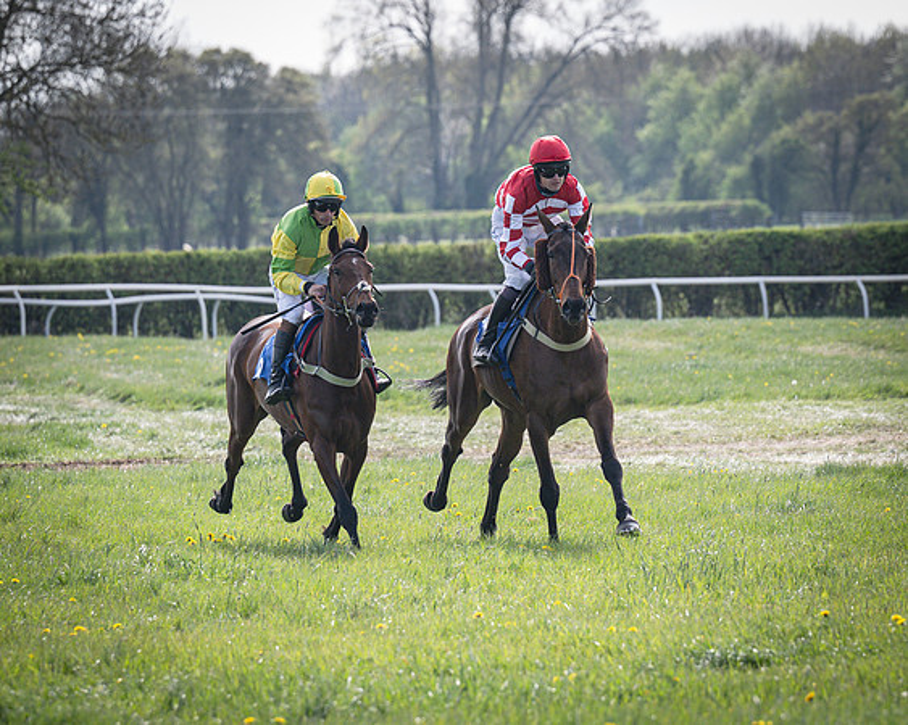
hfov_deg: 5.6
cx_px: 441
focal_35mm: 348
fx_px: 9358
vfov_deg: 4.4
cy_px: 421
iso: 400
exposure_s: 1/2000
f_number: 4
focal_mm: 160
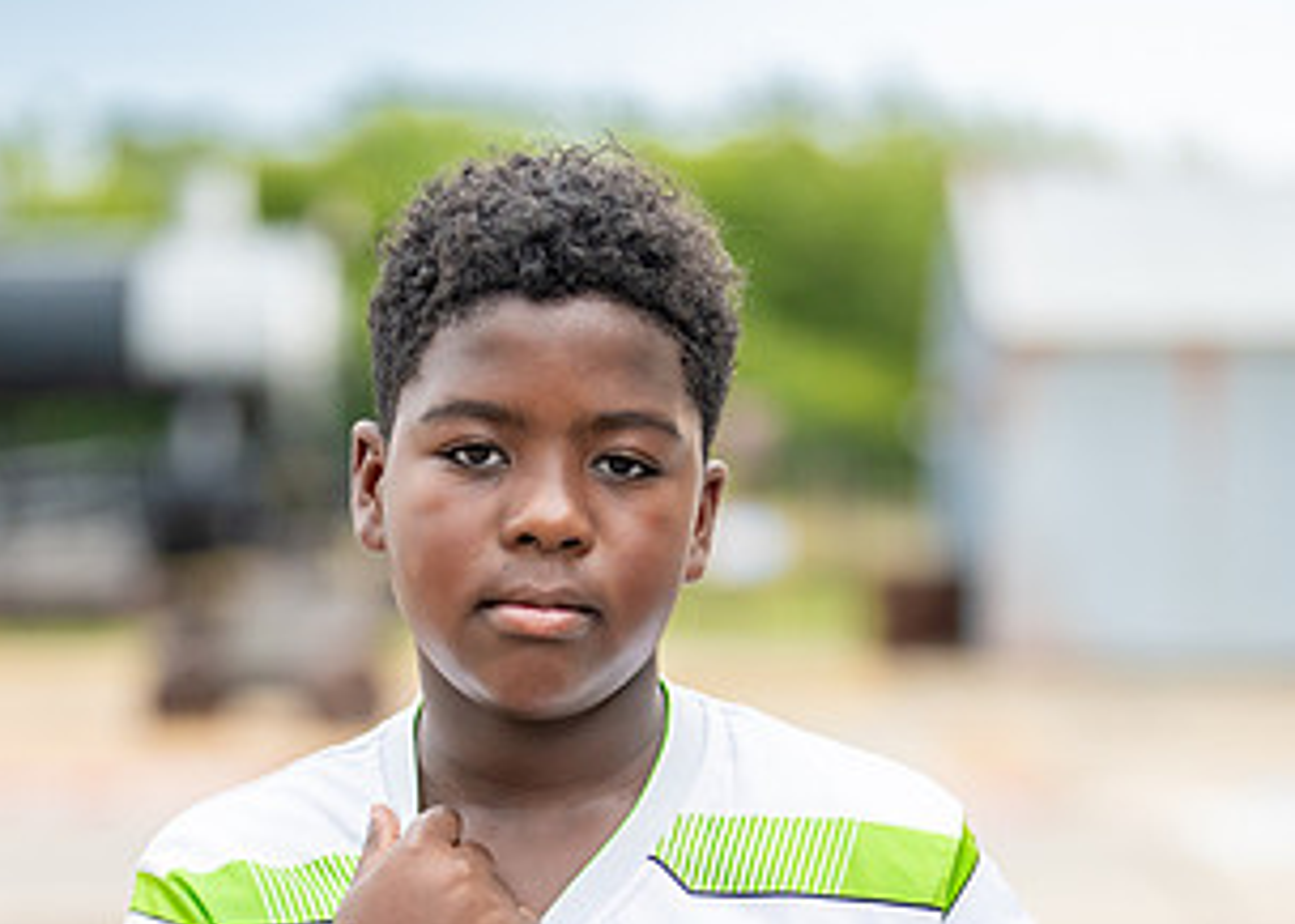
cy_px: 835
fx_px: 3898
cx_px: 607
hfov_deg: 18.9
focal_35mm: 106
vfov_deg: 13.4
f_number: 1.2
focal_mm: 50
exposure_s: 1/640
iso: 500
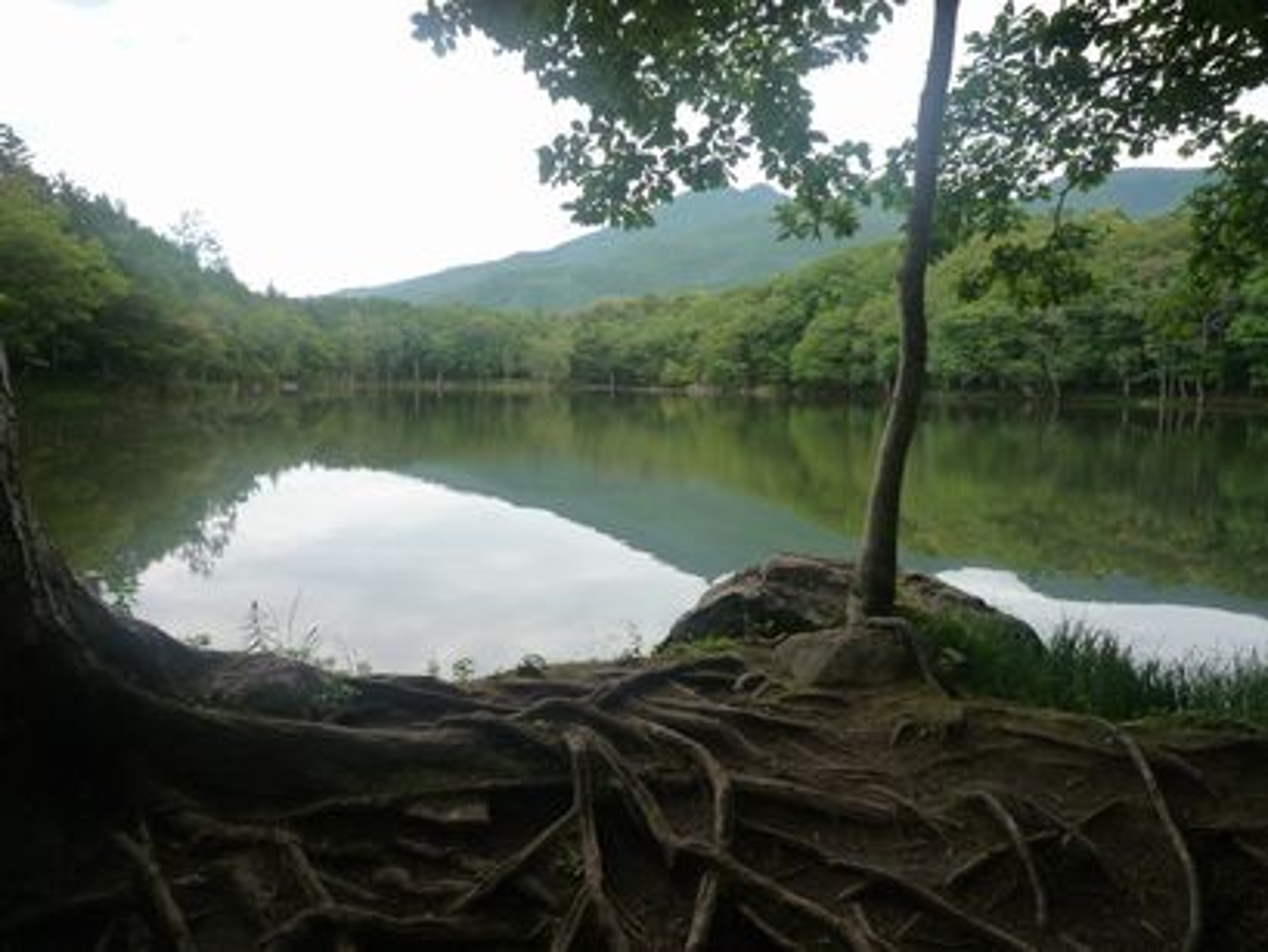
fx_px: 916
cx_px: 634
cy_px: 476
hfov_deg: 69.4
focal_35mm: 25
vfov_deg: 54.9
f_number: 2.8
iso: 160
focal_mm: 4.4
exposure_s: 1/320
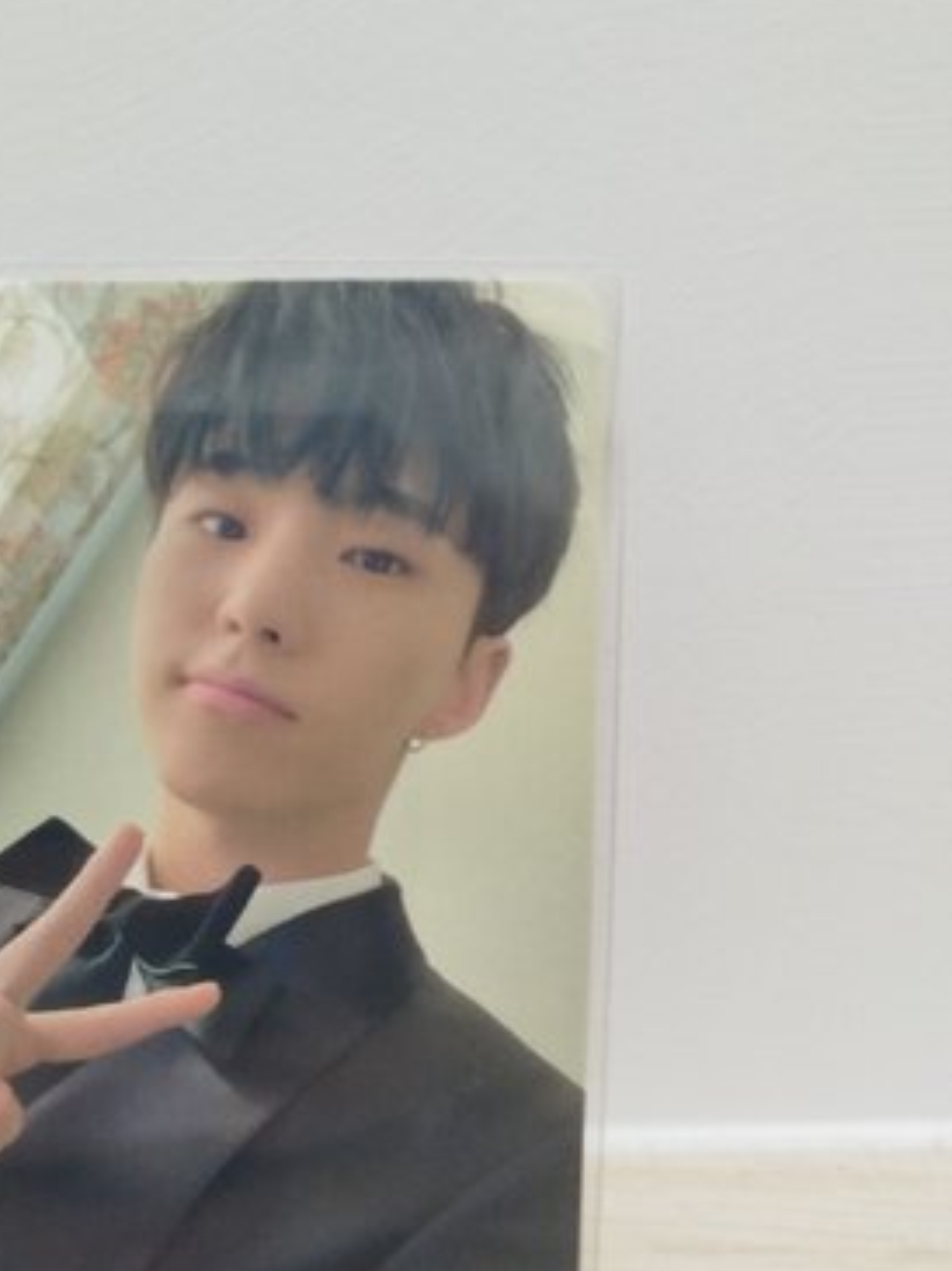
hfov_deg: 39.9
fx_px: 1285
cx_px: 281
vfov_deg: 52.6
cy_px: 679
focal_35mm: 35
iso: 500
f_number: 1.7
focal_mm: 5.31
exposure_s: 1/30
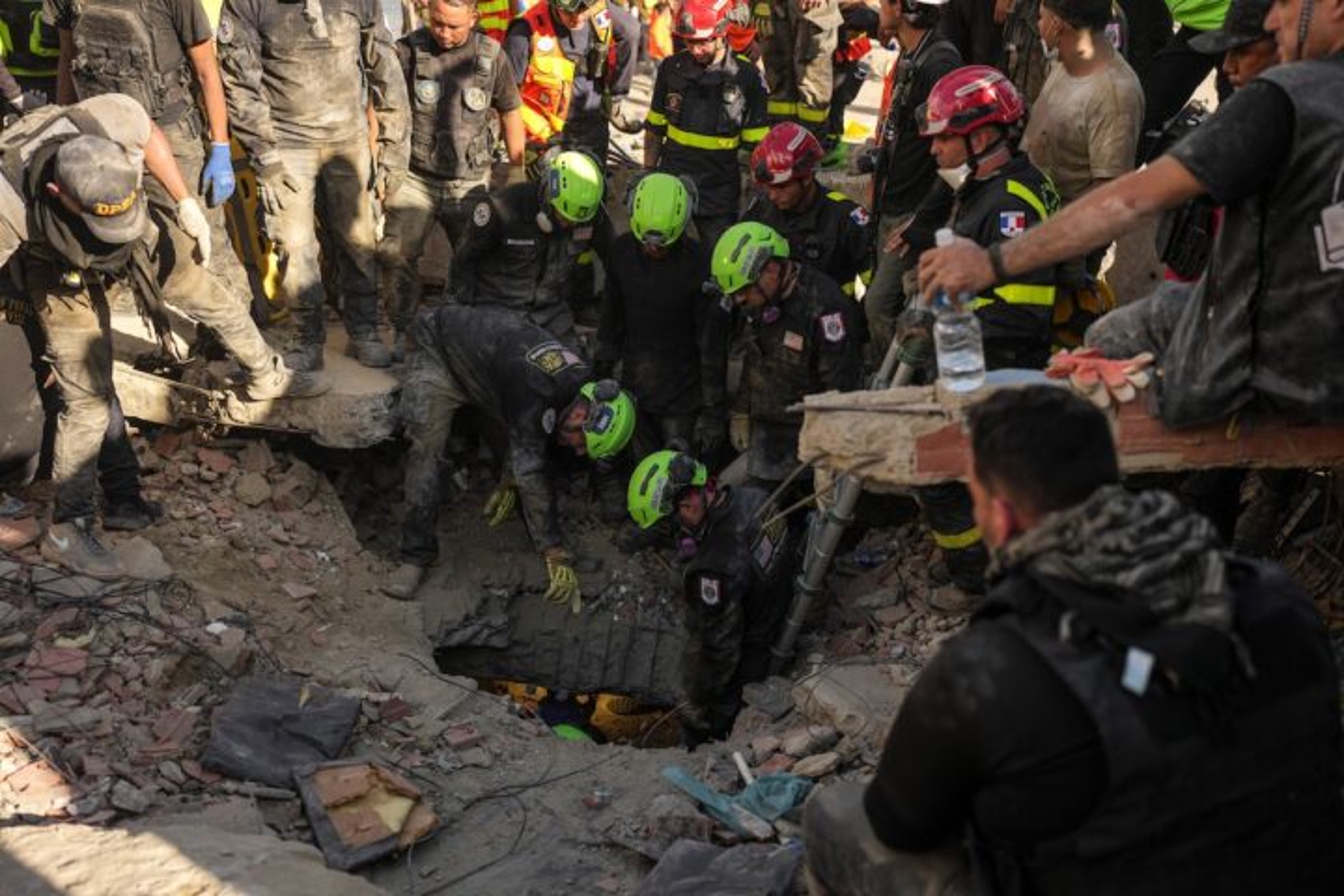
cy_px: 448
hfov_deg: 54.4
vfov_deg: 37.9
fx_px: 1307
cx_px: 672
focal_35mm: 35
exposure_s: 1/3200
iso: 250
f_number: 2.2
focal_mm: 35
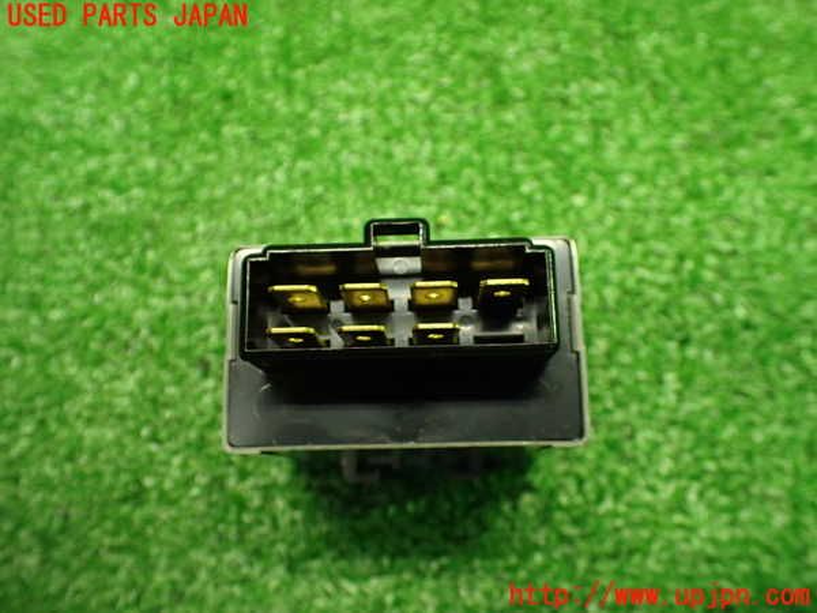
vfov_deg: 46.8
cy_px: 306
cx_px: 408
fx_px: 708
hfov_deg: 60.0
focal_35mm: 30
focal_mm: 5.4
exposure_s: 1/100
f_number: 2.3
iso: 800
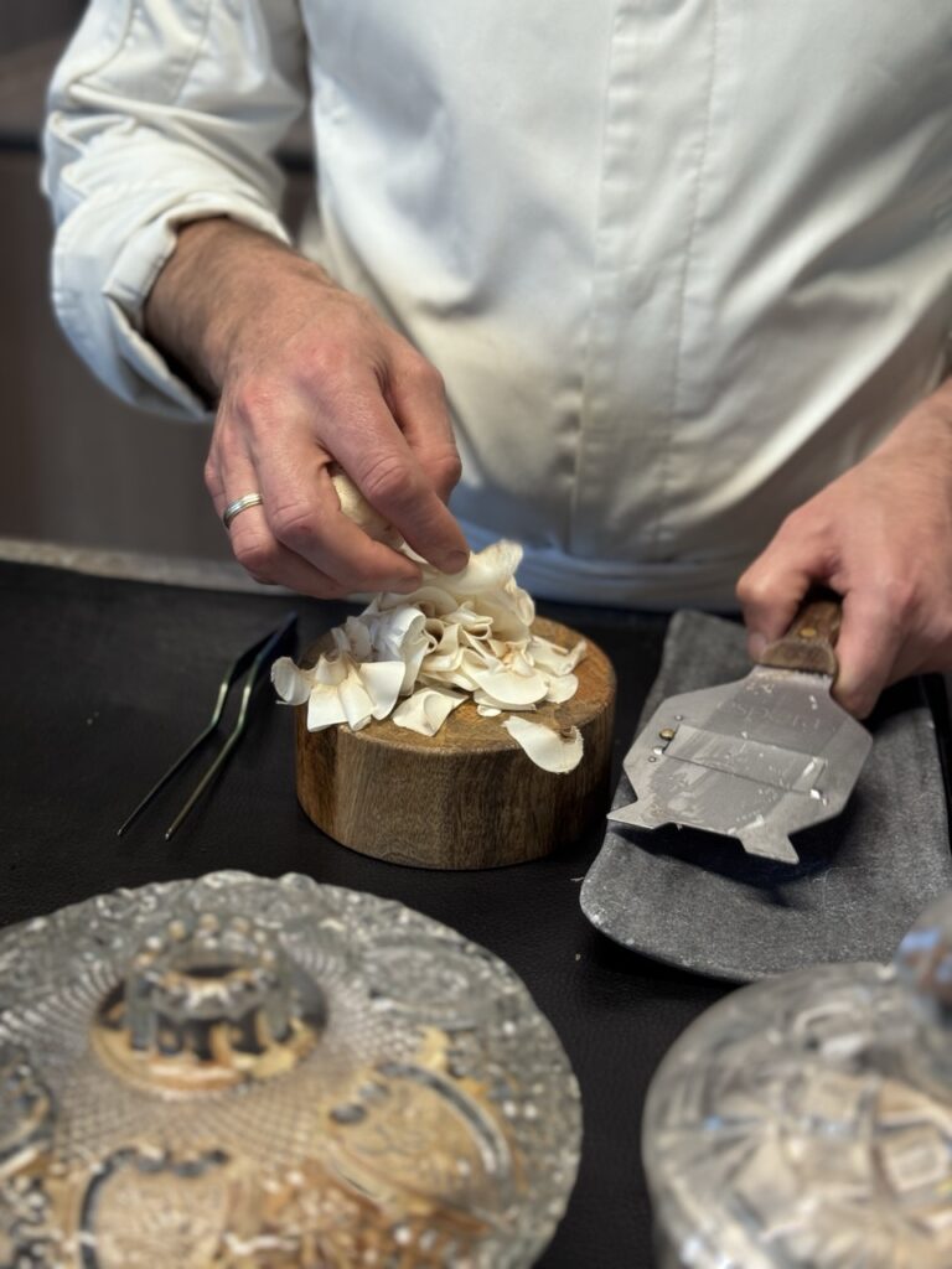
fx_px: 1760
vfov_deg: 39.7
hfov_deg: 30.3
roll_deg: -2.3
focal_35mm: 48
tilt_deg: -25.7
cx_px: 476
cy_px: 634
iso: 125
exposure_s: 1/50
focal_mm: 6.76
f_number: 1.78
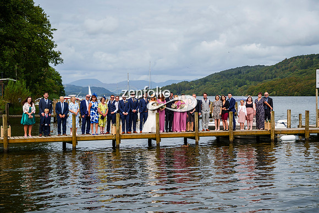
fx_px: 523
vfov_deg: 23.0
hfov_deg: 33.9
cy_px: 106
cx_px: 160
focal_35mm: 59
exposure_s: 1/8000
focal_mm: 59
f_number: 3.5
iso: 400
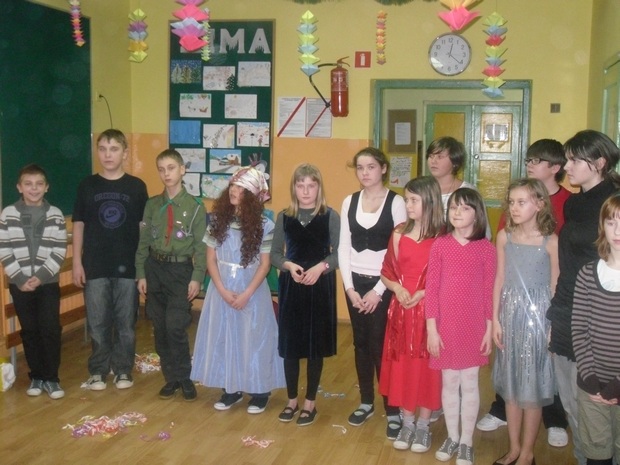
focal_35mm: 56
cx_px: 310
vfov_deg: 26.1
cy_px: 232
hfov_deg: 34.3
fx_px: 1003
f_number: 3.8
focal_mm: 7.88
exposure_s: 1/51
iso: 800
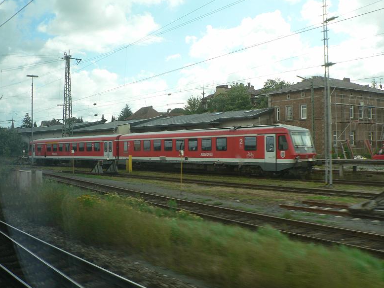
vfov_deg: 38.7
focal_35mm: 37
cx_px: 195
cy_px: 145
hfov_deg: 50.1
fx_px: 411
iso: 80
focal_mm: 6
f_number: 4
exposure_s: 1/160
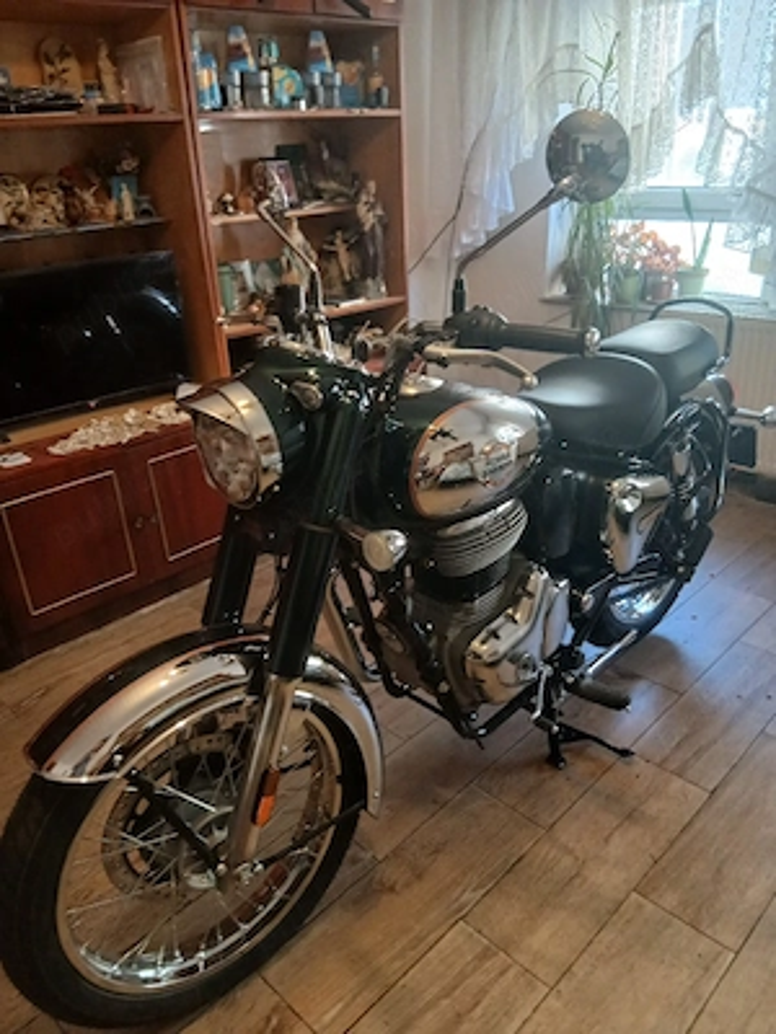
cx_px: 388
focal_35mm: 26
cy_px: 517
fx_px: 777
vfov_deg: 67.3
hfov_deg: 53.1
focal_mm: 3.98
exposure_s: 1/33.3
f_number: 1.8
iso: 320
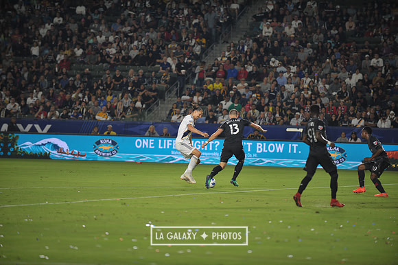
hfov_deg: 10.3
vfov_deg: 6.9
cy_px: 132
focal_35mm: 200
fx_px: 2210
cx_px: 199
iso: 1250
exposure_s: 1/1000
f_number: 2.8
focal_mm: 200
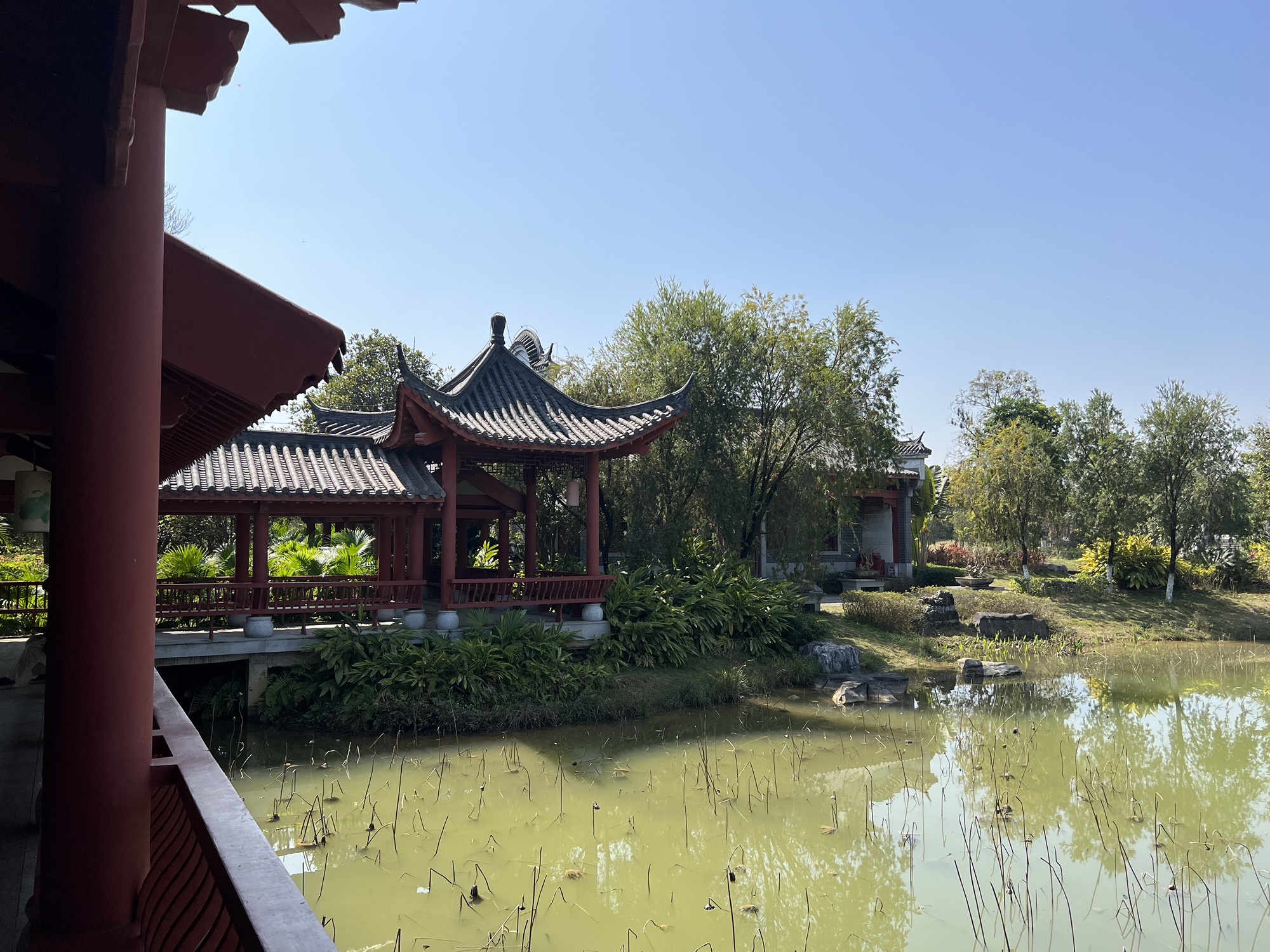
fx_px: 954
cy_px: 476
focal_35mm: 26
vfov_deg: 53.1
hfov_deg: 67.3
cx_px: 635
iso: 50
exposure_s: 1/5076
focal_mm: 5.7
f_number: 1.5
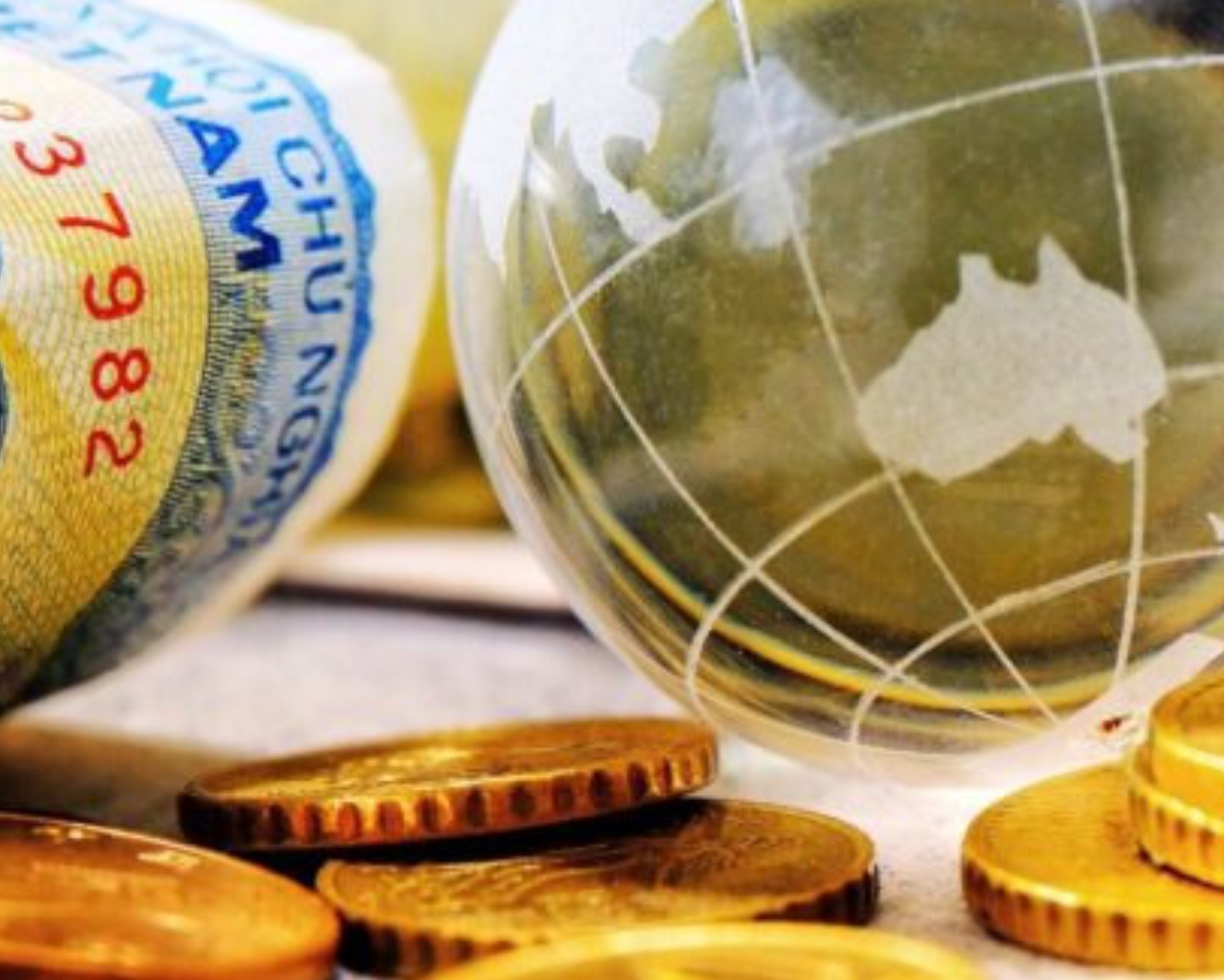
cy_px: 475
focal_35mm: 149
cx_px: 1535
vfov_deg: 10.4
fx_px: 5399
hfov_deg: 12.6
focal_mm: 41.8
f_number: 5.6
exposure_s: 1/45
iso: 800
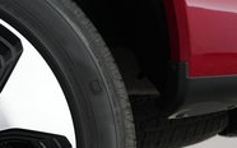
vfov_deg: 15.1
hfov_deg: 21.7
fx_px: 542
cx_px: -89
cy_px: 168
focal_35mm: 84
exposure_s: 1/160
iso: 2500
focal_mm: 24
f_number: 2.8
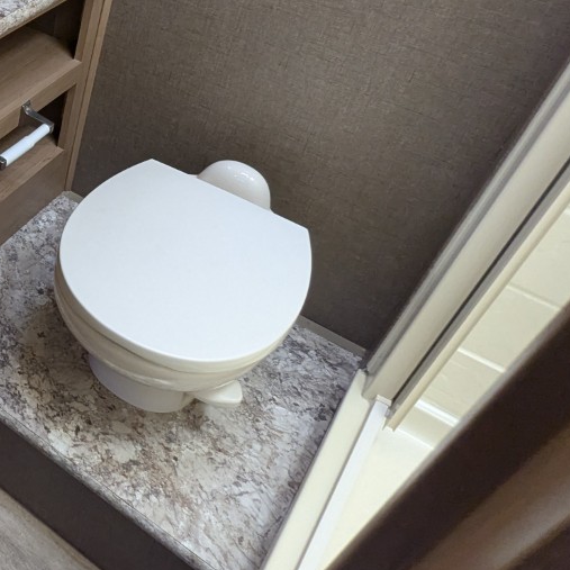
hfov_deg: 35.6
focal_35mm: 39
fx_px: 727
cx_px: -79
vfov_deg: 41.8
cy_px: 157
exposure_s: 1/145
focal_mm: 2.35
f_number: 2.2
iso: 275
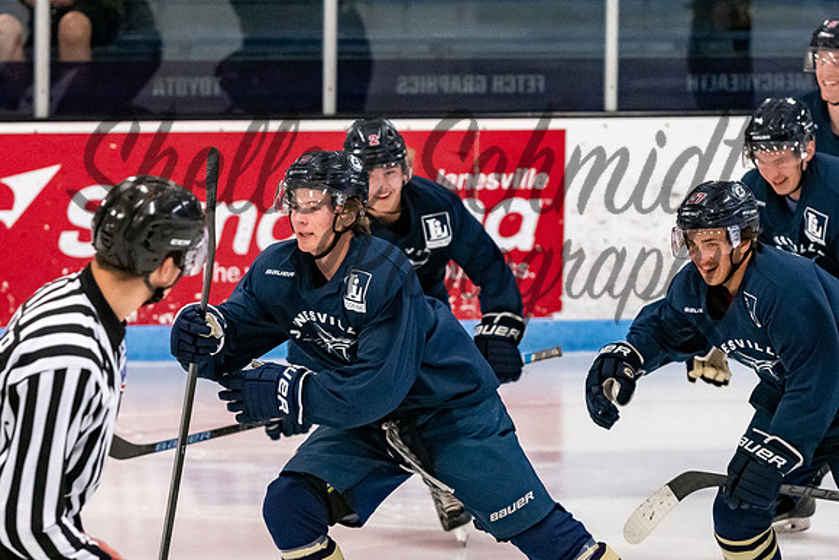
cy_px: 252
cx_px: 371
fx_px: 6164
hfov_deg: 7.8
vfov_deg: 5.2
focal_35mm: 264
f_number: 3.5
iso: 2500
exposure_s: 1/800
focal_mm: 135
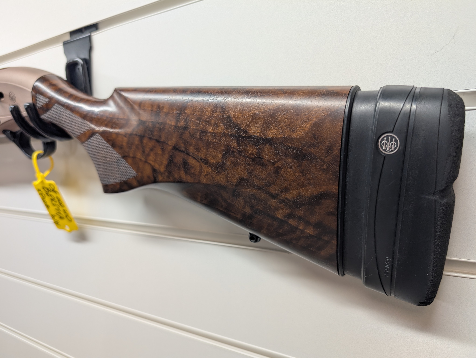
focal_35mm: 24
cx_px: 238
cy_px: 179
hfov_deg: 71.5
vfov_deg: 56.9
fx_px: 330
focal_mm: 6.9
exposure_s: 1/41.6
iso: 36
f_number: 1.68
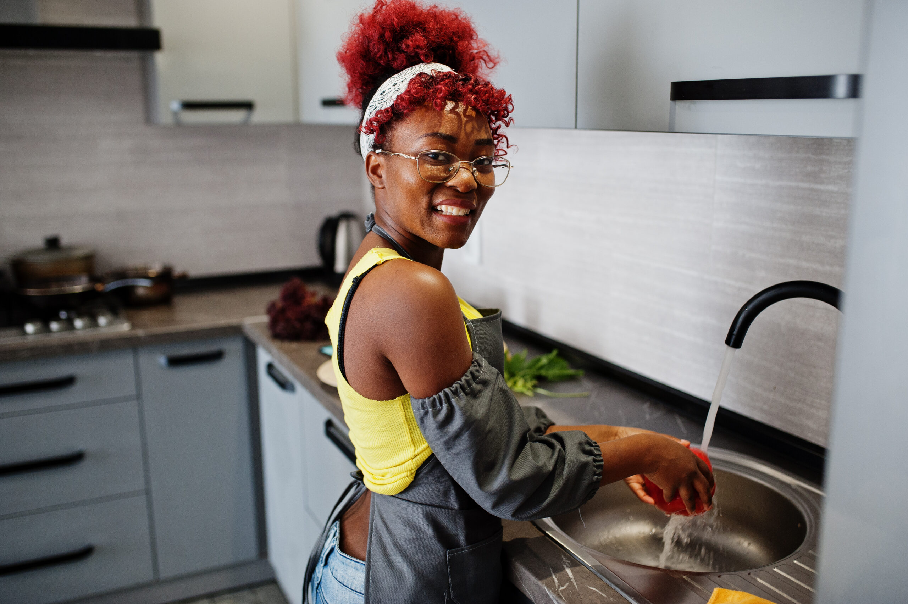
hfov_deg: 54.5
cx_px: 454
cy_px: 302
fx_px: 882
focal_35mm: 35
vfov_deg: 37.8
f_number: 2.2
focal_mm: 35
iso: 500
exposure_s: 1/125
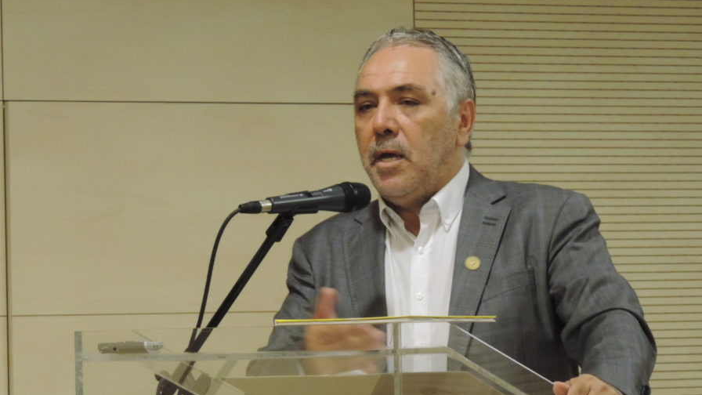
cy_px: 266
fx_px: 4635
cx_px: 351
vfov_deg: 4.9
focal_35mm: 249
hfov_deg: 8.7
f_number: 4.6
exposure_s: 1/20
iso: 800
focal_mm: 35.6
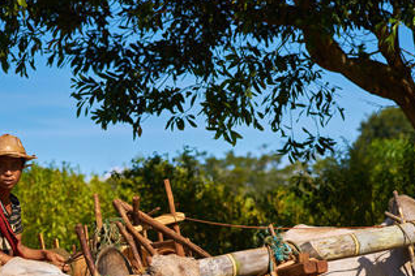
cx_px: 192
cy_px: 297
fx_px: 2536
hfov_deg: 9.4
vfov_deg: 6.2
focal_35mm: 220
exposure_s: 1/500
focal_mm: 100
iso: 200
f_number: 4.5
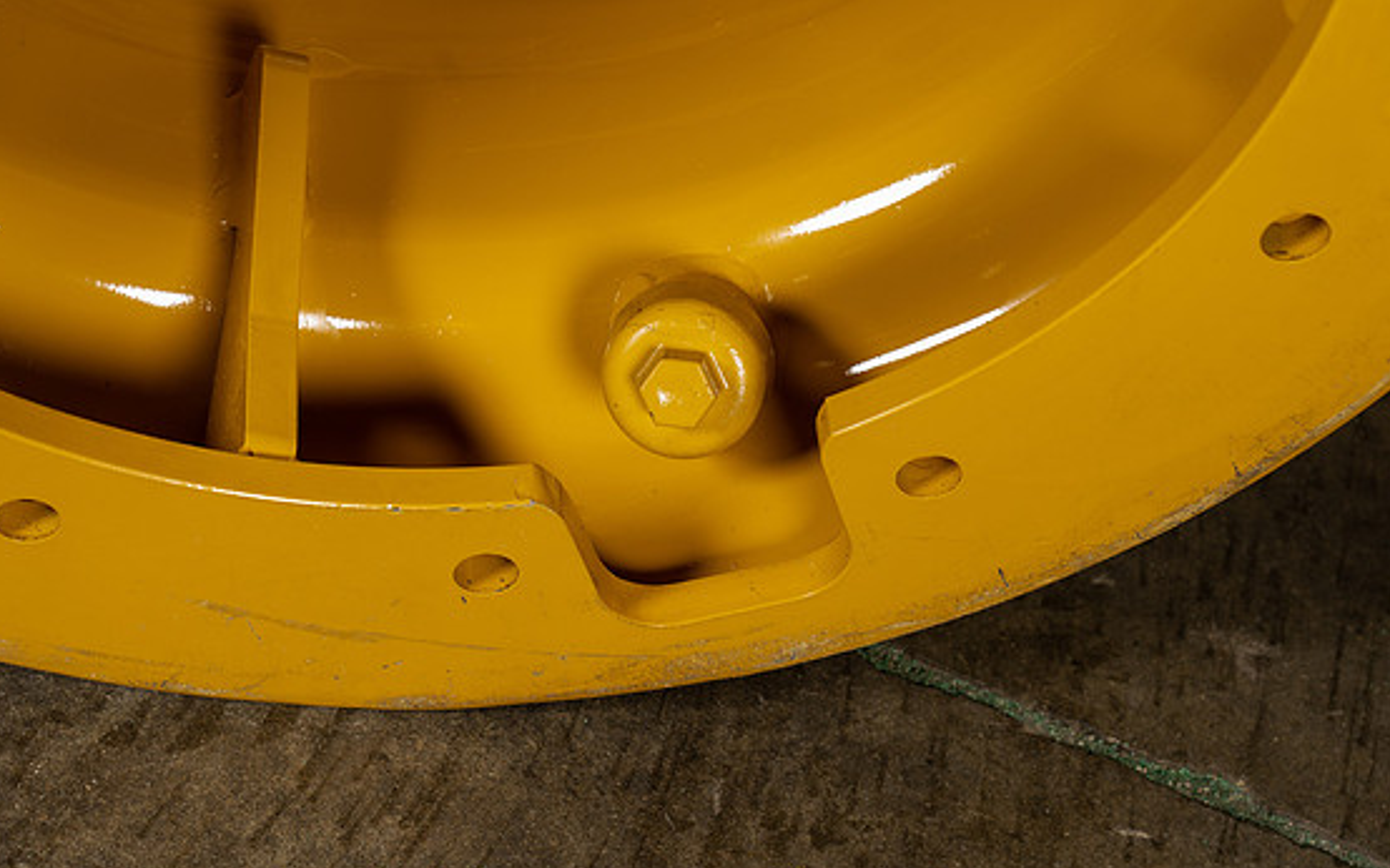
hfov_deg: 21.9
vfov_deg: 13.8
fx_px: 3598
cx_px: 692
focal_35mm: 95
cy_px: 423
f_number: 5.6
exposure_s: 1/125
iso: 800
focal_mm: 89
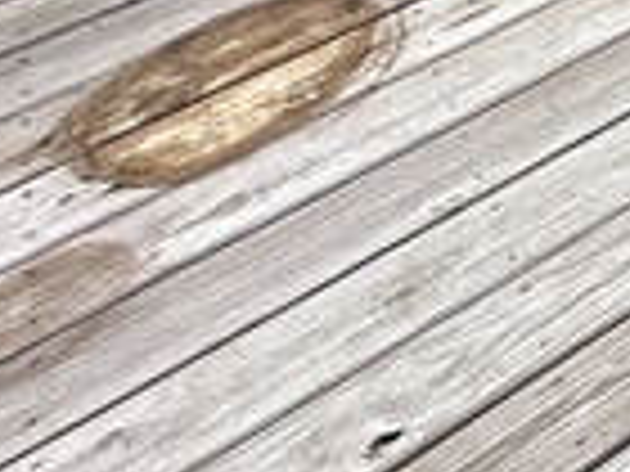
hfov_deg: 17.2
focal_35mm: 64
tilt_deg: -29.5
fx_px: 1165
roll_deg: -0.8
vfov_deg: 18.0
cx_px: 1368
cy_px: -387
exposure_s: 1/403
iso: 40
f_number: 2.2
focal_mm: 2.22
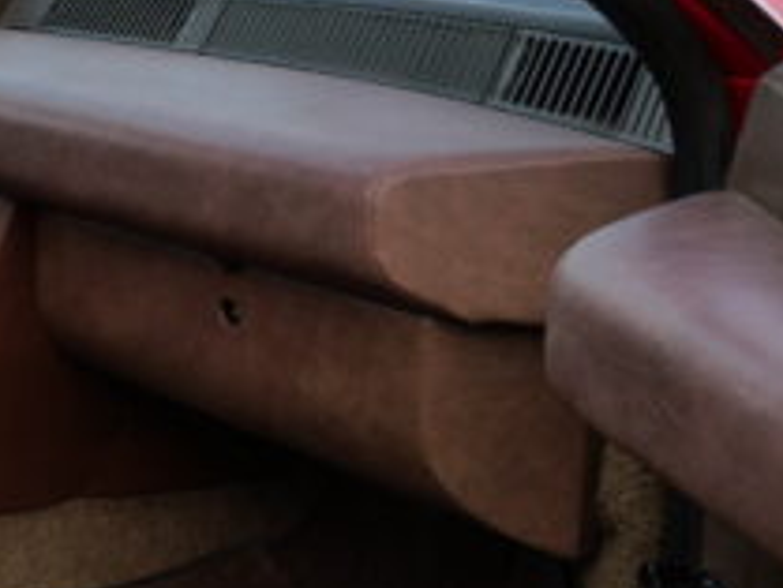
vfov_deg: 21.3
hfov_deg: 23.6
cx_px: -326
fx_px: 1562
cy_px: 225
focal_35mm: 69
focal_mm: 12
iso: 200
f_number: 4
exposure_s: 1/160
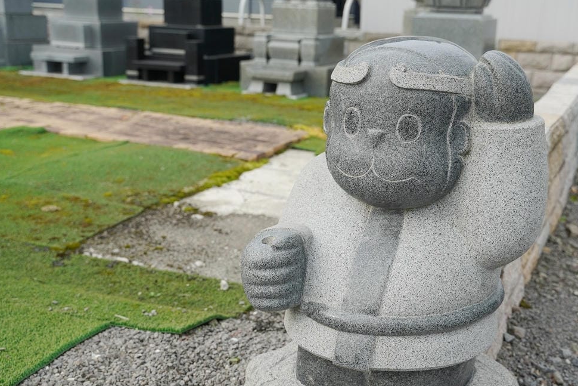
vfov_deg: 28.6
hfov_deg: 41.8
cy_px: 227
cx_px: 335
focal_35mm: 47
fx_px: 755
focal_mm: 38
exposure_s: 1/160
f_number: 4
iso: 100
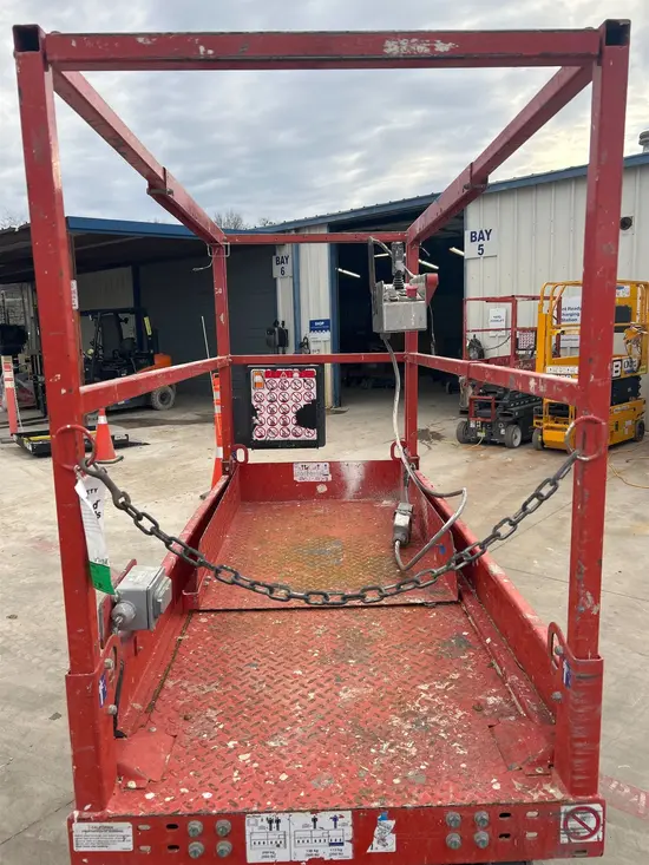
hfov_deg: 53.1
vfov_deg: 67.3
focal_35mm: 26
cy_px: 432
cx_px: 324
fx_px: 650
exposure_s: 1/753
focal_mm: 5.7
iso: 50
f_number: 1.5
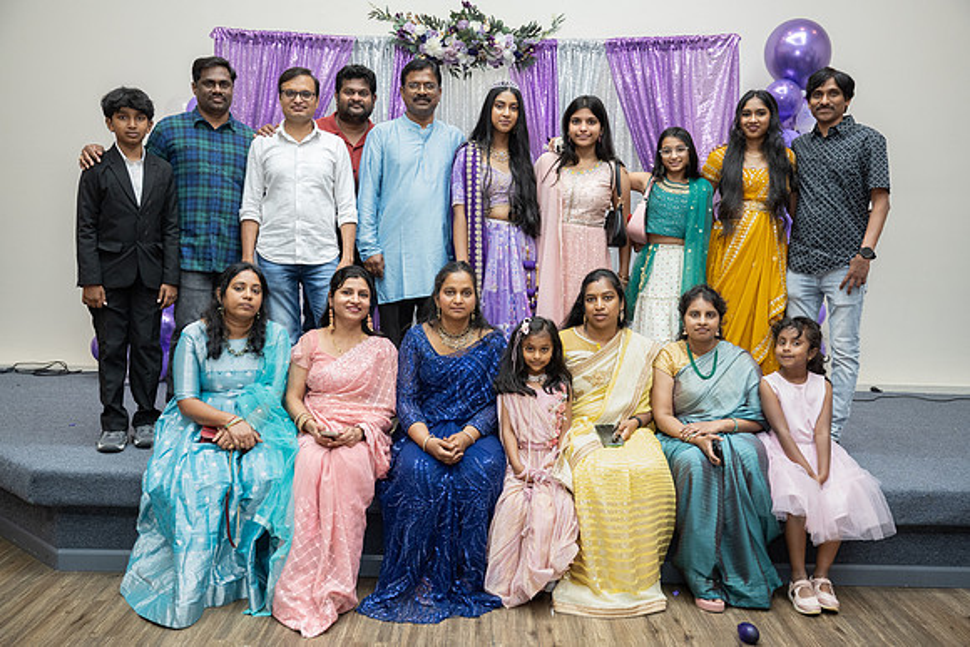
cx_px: 485
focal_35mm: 35
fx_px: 933
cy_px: 324
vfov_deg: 38.3
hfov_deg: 54.9
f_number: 3.5
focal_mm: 34.5
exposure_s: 1/160
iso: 1000
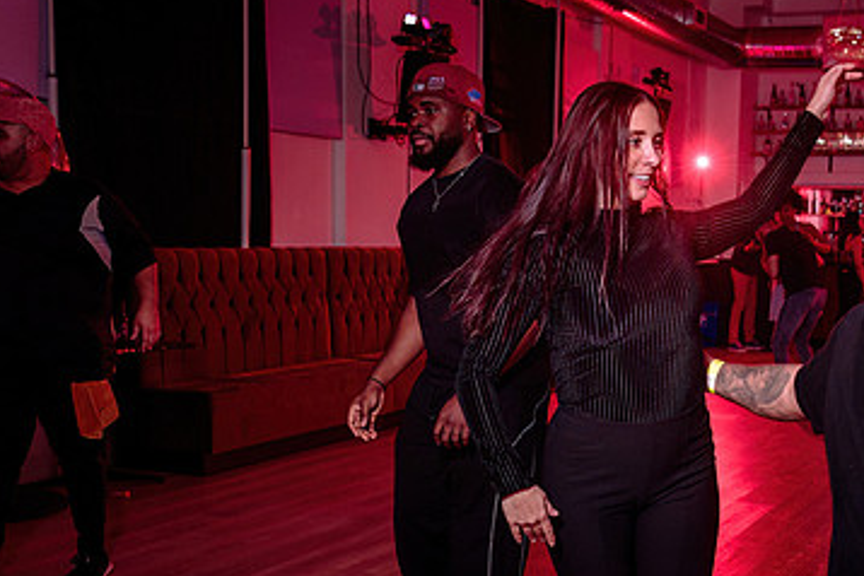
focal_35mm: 55
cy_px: 388
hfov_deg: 35.3
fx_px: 1320
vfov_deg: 24.5
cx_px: 659
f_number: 3.2
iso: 800
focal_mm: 30
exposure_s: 1/100
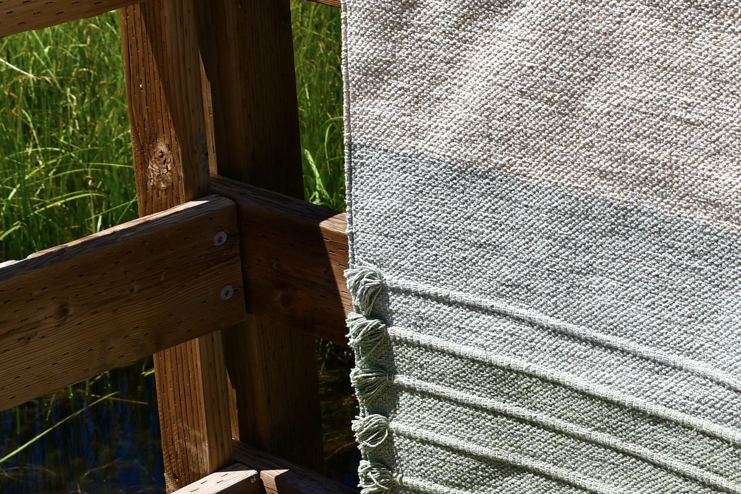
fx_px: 2284
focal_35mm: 111
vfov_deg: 12.3
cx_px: 668
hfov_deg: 18.1
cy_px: 270
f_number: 9
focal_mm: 32
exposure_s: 1/320
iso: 100
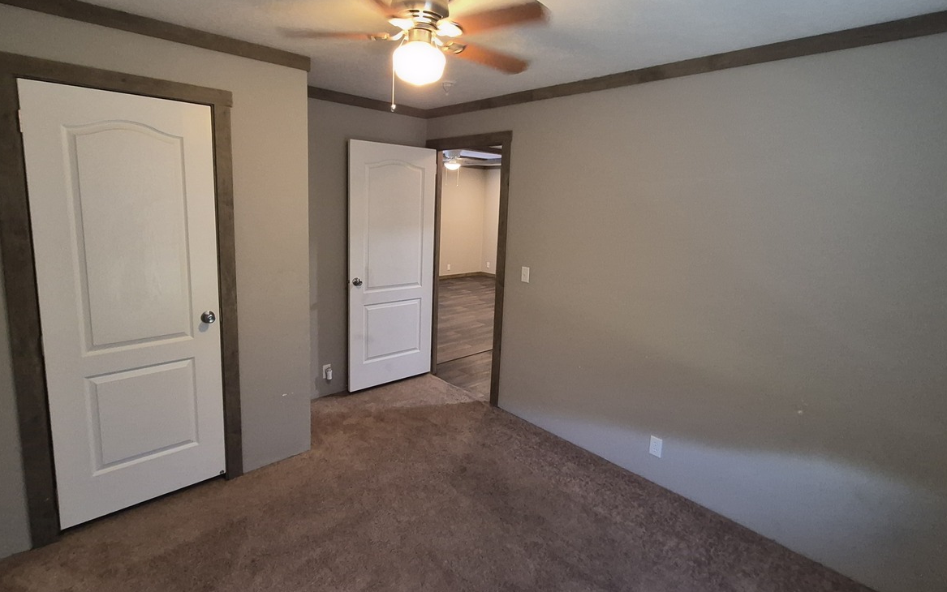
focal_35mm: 17
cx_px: 476
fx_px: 439
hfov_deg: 94.3
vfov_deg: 67.8
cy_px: 260
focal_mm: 1.74
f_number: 2.2
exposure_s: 1/60
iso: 640
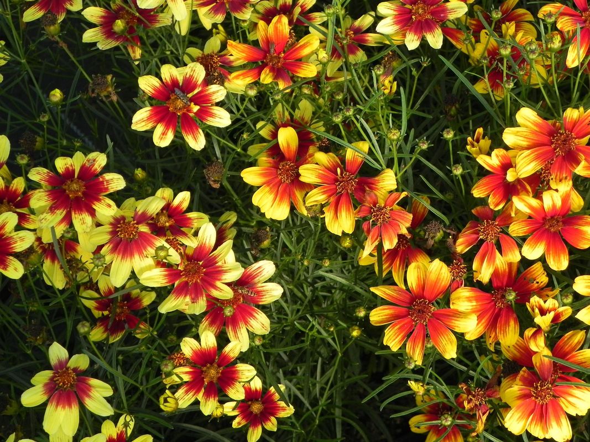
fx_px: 1789
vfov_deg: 14.1
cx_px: 295
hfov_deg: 18.7
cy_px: 221
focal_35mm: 105
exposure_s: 1/400
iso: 160
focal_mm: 18.8
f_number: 4.5
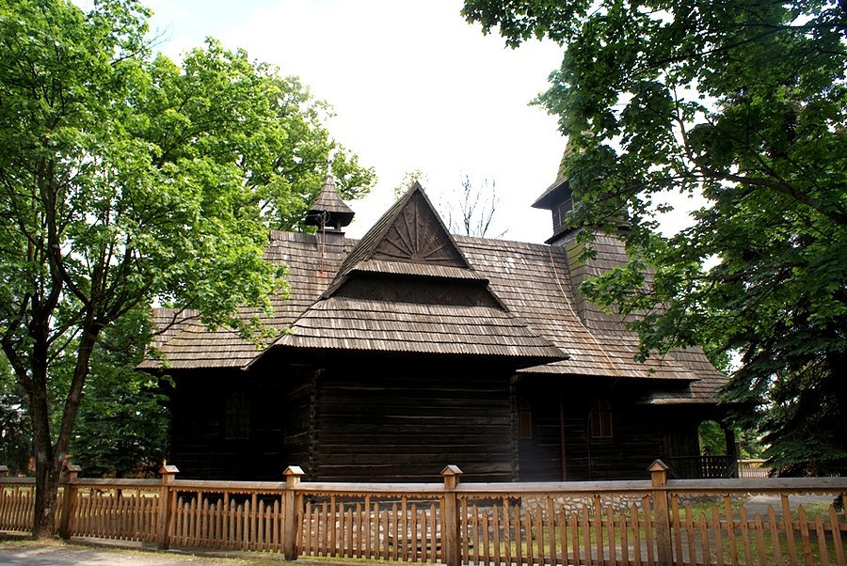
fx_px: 636
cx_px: 424
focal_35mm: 27
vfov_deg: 48.0
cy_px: 283
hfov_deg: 67.3
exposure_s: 1/80
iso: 100
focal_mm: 18
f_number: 9
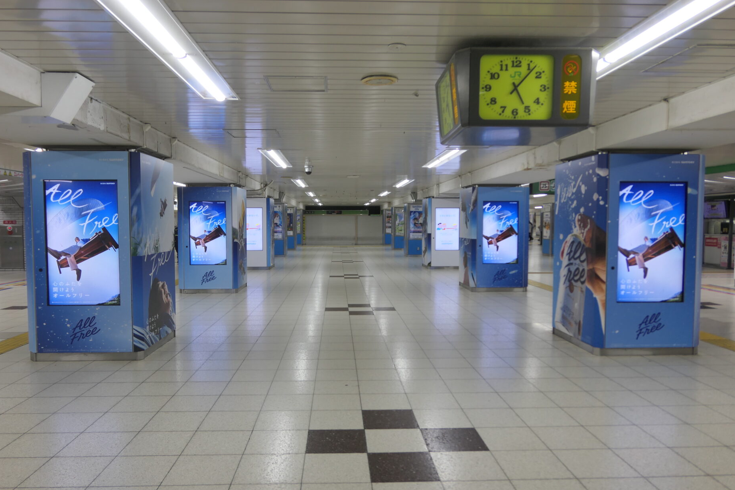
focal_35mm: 25
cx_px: 356
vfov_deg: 51.3
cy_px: 249
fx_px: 510
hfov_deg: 71.5
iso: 125
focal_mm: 8.8
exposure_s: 1/160
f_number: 2.8
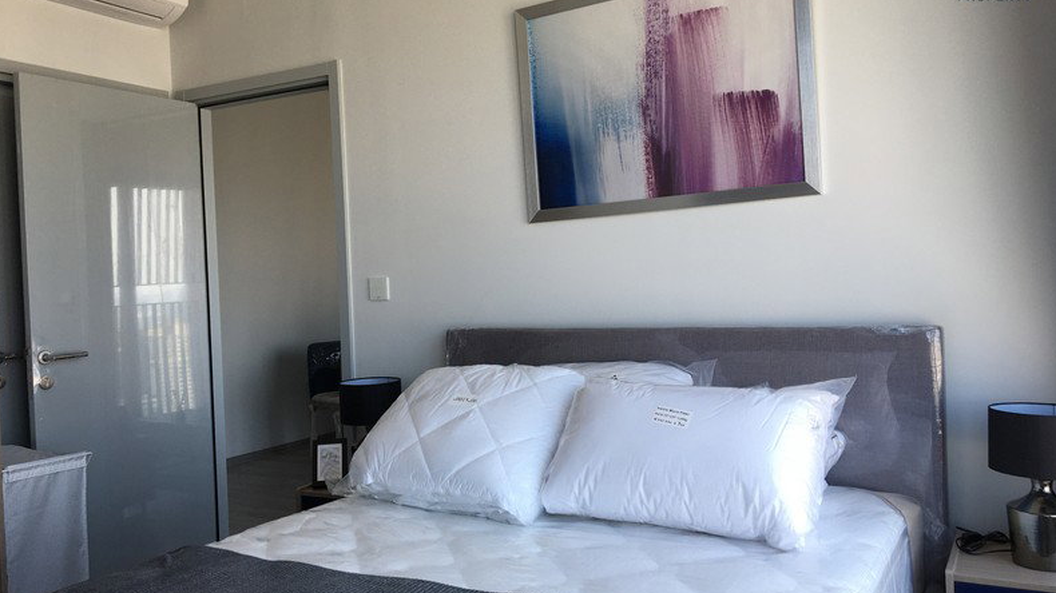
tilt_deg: +0.2
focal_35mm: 32
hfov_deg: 61.0
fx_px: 896
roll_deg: +2.4
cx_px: 528
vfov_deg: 36.7
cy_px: 286
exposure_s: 1/127
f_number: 2.2
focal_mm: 4.15
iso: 25
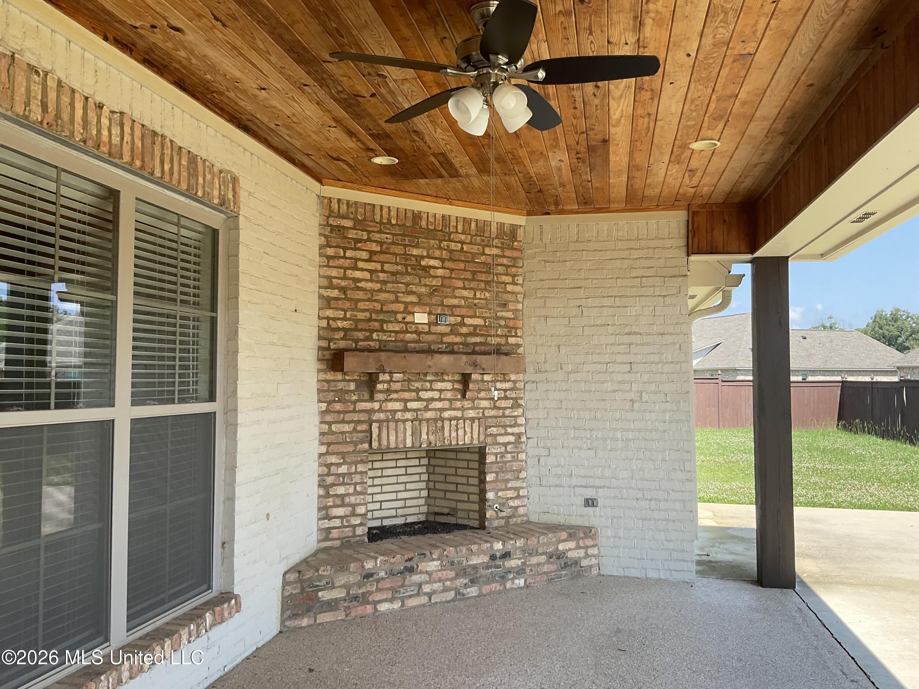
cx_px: 460
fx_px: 770
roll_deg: +0.4
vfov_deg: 48.2
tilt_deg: +2.6
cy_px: 344
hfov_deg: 61.7
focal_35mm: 29
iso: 16
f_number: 1.8
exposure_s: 1/400
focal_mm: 3
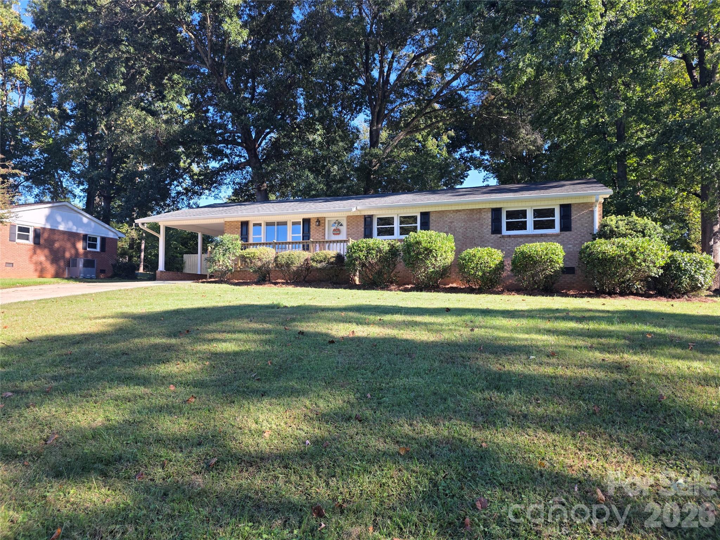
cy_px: 270
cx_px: 360
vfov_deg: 58.9
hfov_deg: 73.9
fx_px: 478
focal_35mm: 23
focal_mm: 6.3
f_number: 1.7
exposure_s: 1/1212
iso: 80
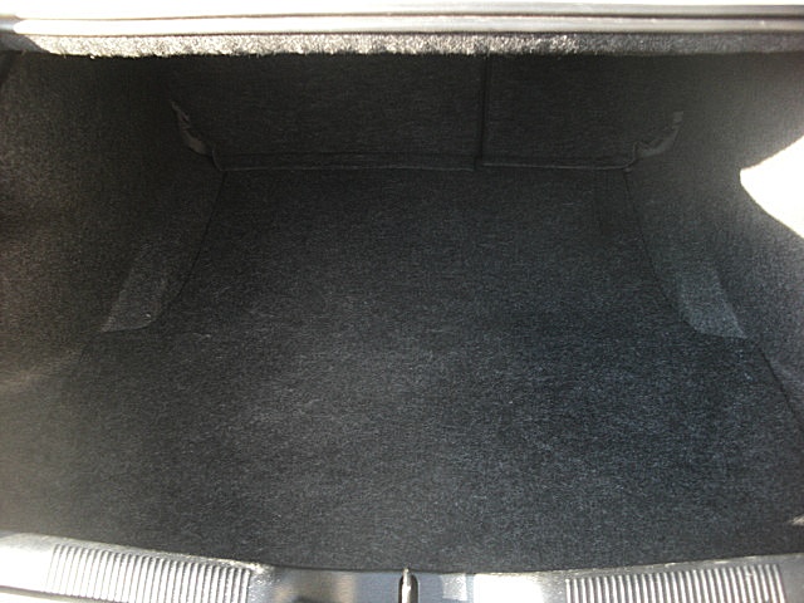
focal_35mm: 36
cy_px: 302
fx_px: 836
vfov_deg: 39.7
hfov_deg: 51.4
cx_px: 402
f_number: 2.8
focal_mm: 6.3
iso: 200
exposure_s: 1/80
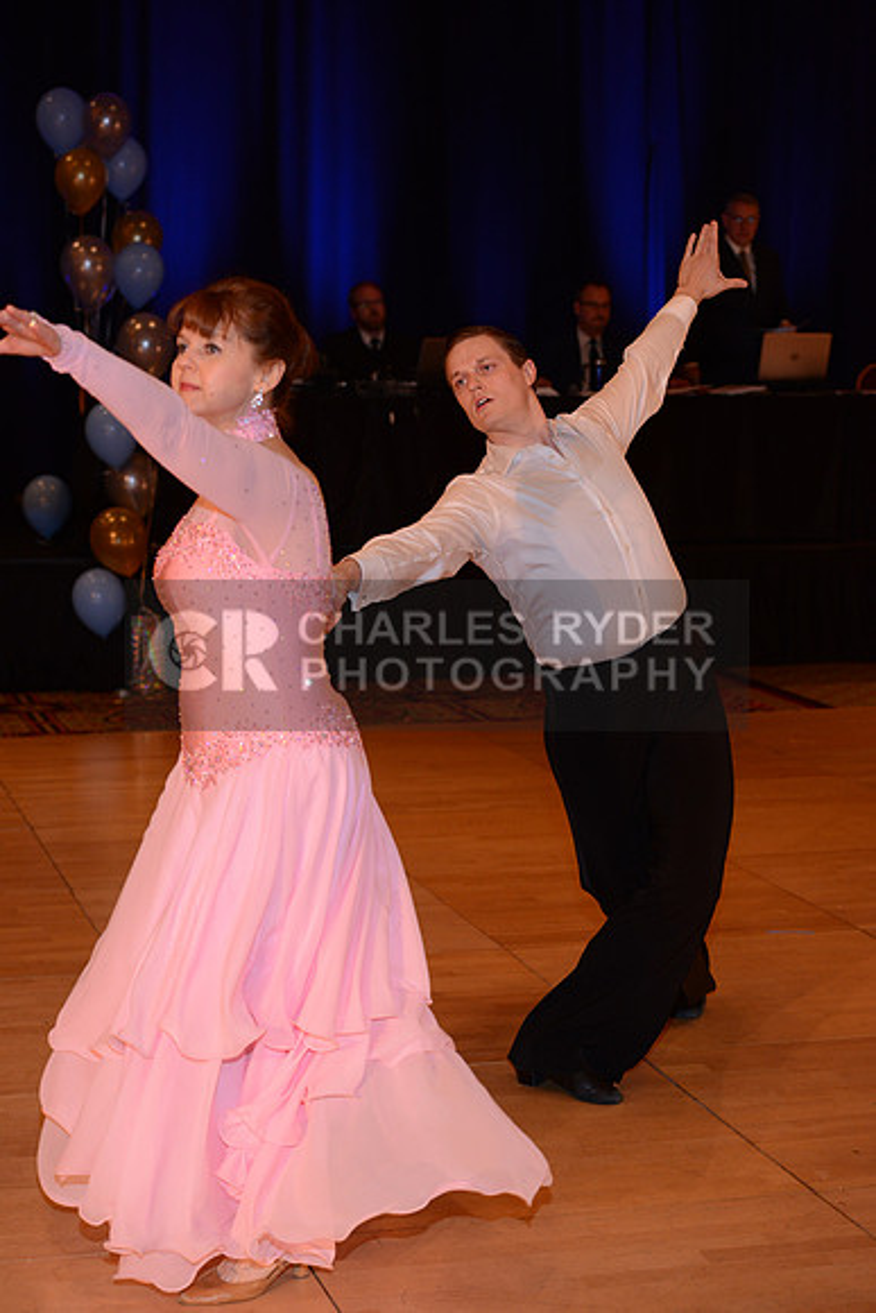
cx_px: 438
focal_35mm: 70
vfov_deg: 28.8
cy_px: 656
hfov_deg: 19.5
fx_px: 2553
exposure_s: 1/200
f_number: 4.5
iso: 1600
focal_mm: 70
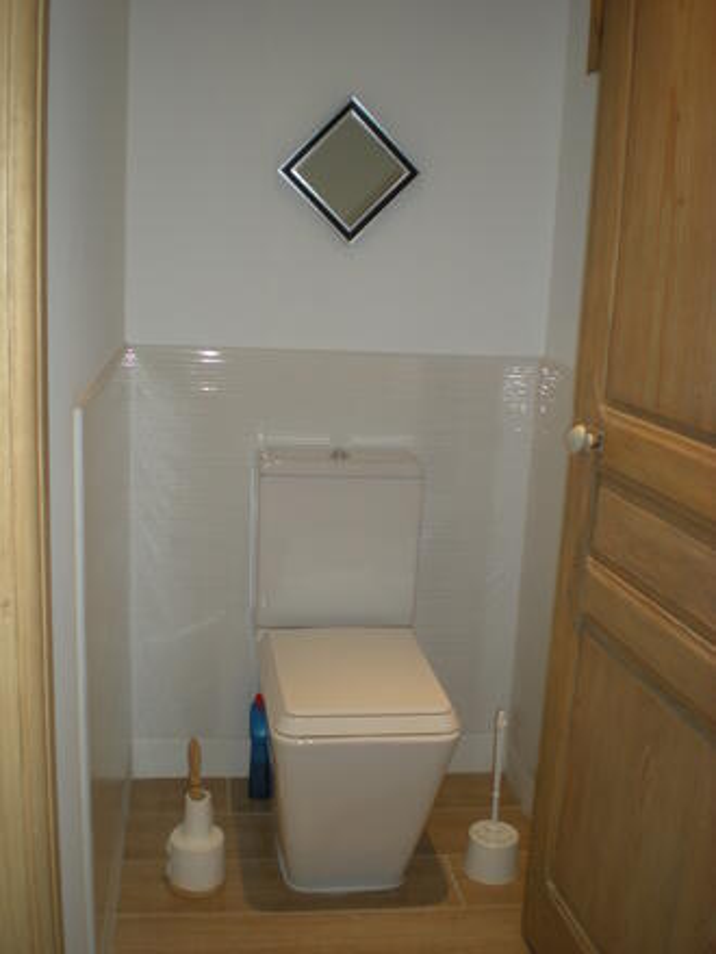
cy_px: 477
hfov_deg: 37.7
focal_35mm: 38
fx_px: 1048
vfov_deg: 49.0
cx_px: 358
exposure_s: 1/30
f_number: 3.1
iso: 64
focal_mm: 6.3
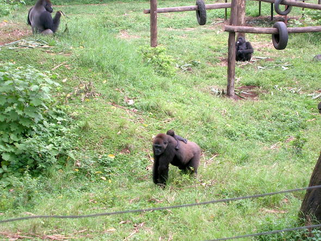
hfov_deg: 18.7
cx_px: 160
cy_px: 120
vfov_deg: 14.1
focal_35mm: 105
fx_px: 974
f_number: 4.9
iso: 50
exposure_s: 1/72.8
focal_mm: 16.2
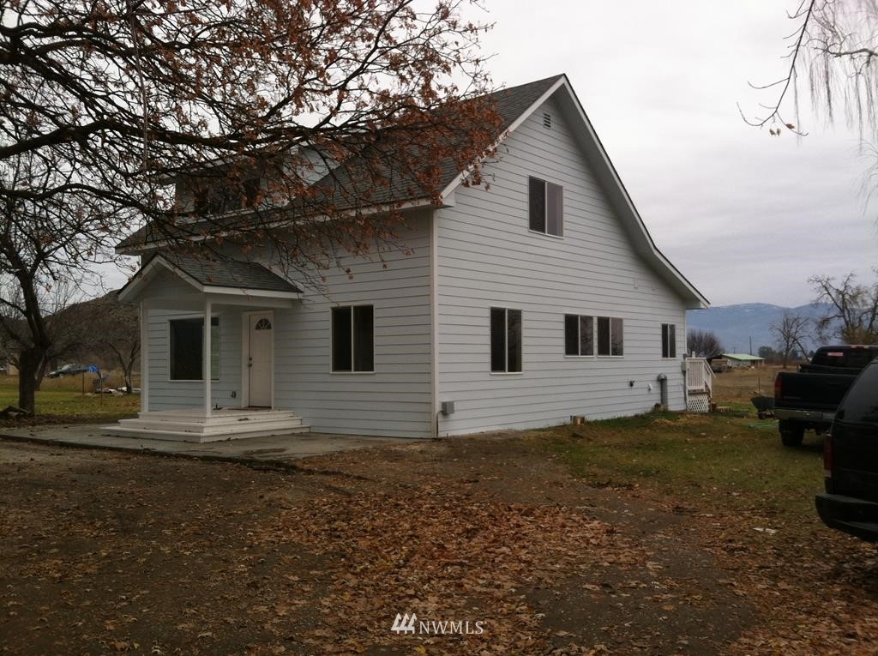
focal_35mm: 35
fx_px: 886
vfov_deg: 40.6
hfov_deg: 52.7
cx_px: 439
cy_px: 328
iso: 80
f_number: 2.8
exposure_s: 1/323
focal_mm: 3.85
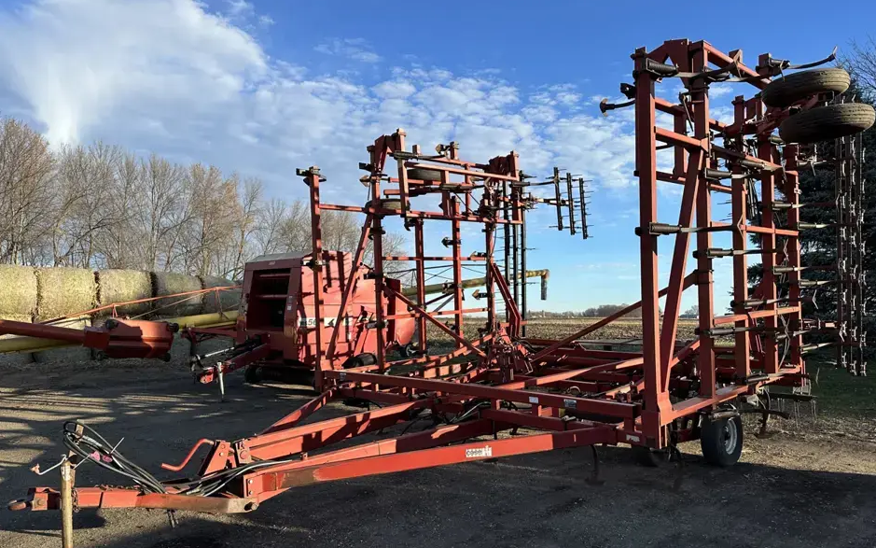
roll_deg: -0.2
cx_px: 446
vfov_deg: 47.6
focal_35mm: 26
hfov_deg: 70.4
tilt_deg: +2.2
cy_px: 298
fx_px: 621
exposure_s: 1/2299
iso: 80
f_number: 1.78
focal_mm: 6.86
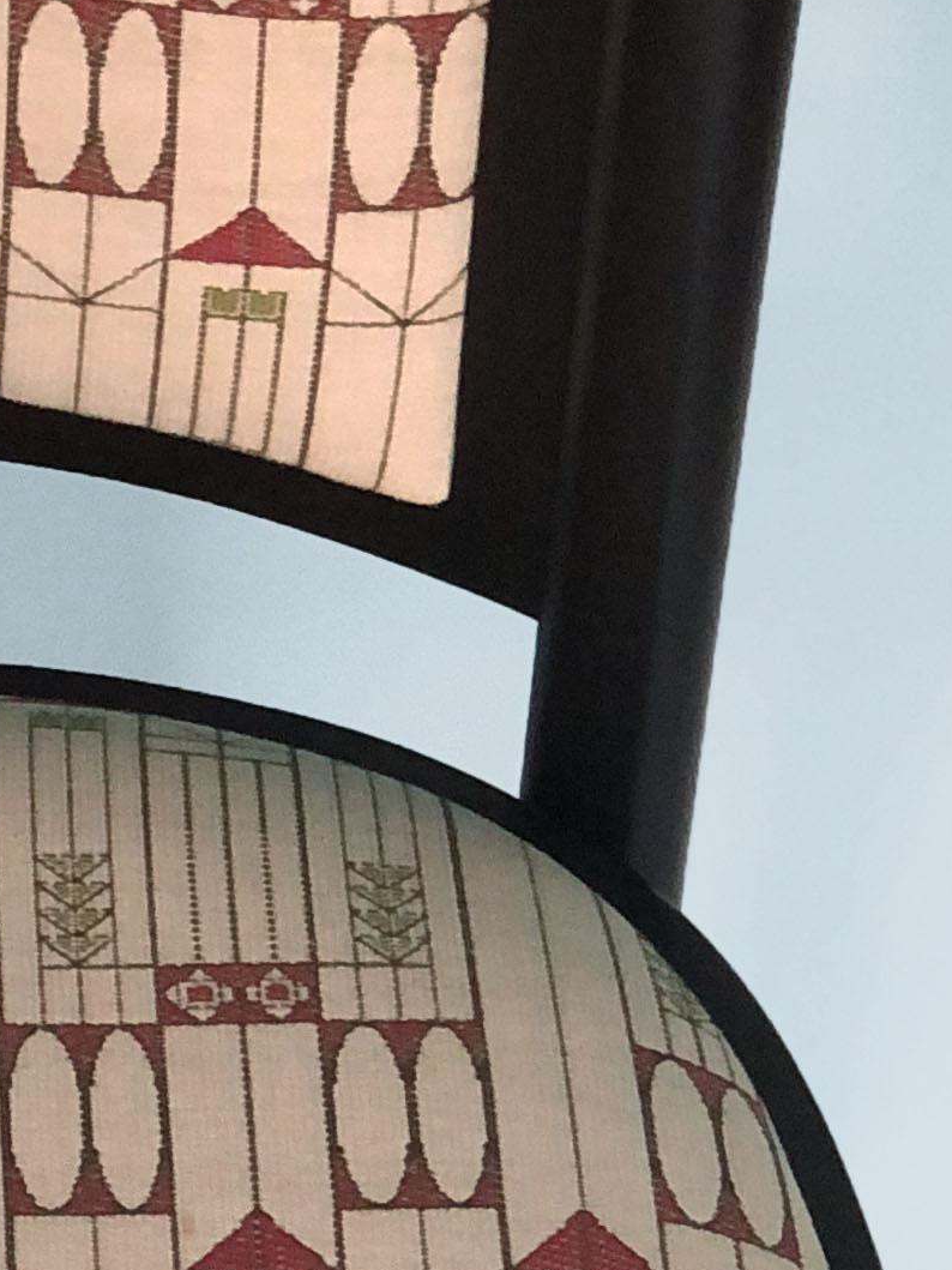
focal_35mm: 198
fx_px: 7262
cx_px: -215
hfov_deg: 7.4
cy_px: 847
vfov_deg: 10.0
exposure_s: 1/17
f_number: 2.4
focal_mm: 6
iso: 160
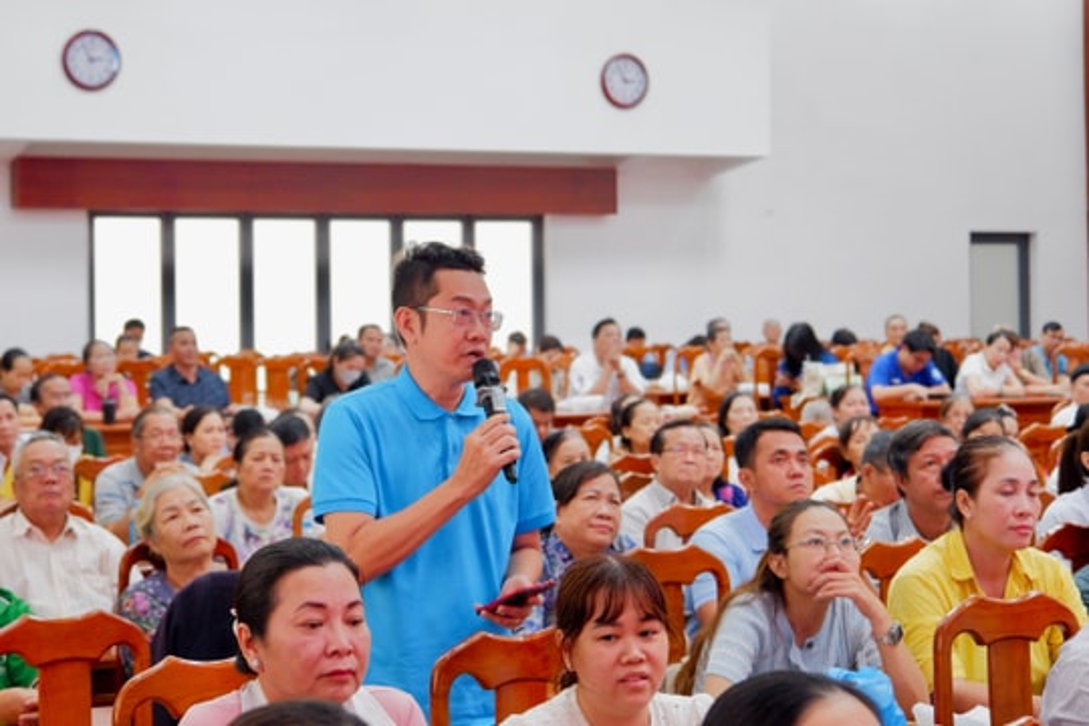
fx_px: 1875
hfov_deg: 32.4
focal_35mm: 62
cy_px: 363
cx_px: 544
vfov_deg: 21.9
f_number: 4
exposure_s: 1/125
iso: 2500
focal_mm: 41.1
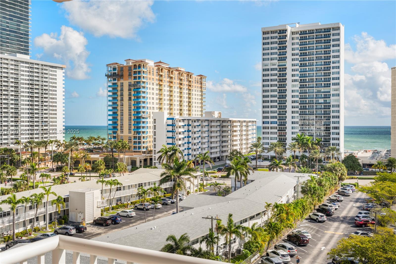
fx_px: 404
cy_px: 132
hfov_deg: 52.3
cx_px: 198
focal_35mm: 37
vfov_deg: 36.2
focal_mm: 36.7
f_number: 9
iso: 64
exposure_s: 1/320
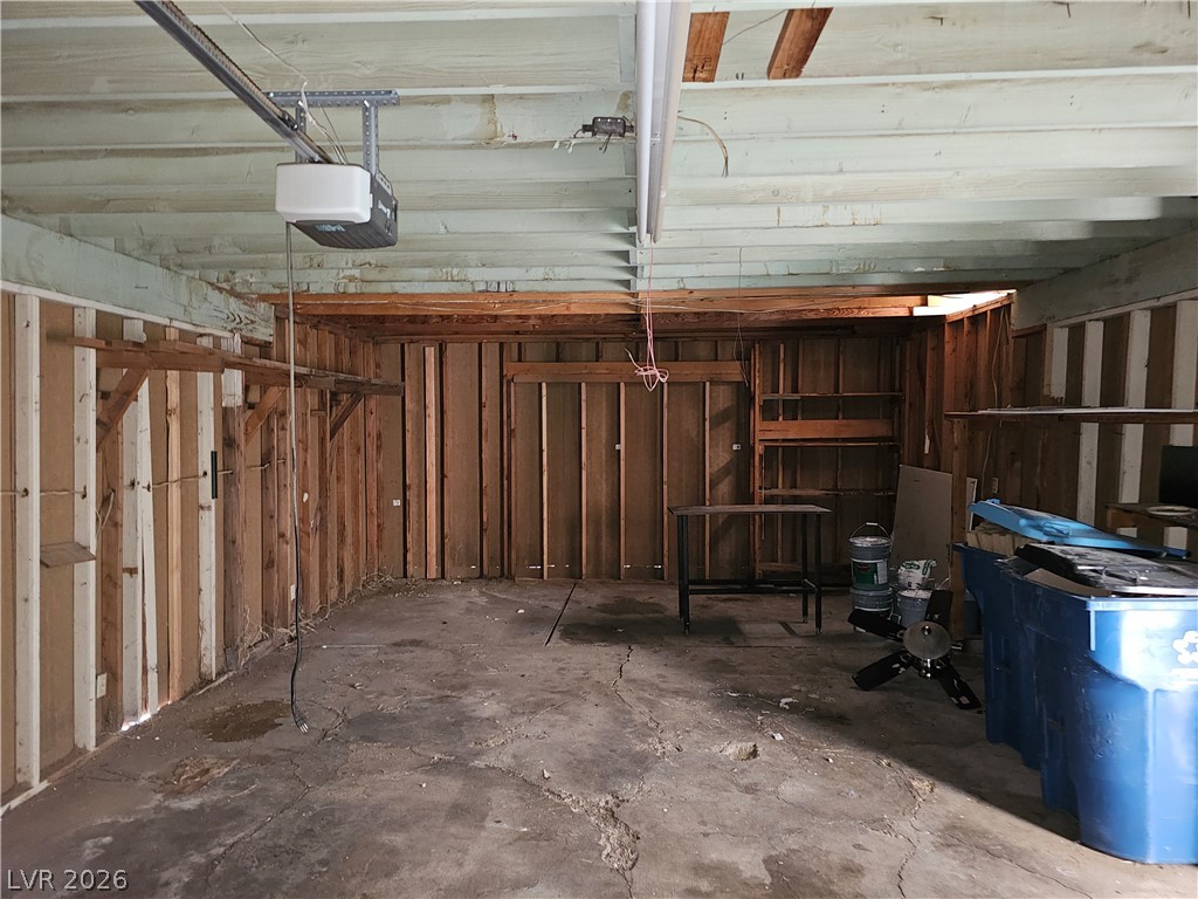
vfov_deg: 58.9
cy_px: 450
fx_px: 796
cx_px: 599
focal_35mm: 23
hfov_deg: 73.9
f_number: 1.7
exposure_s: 1/9.99
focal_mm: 6.3
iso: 320
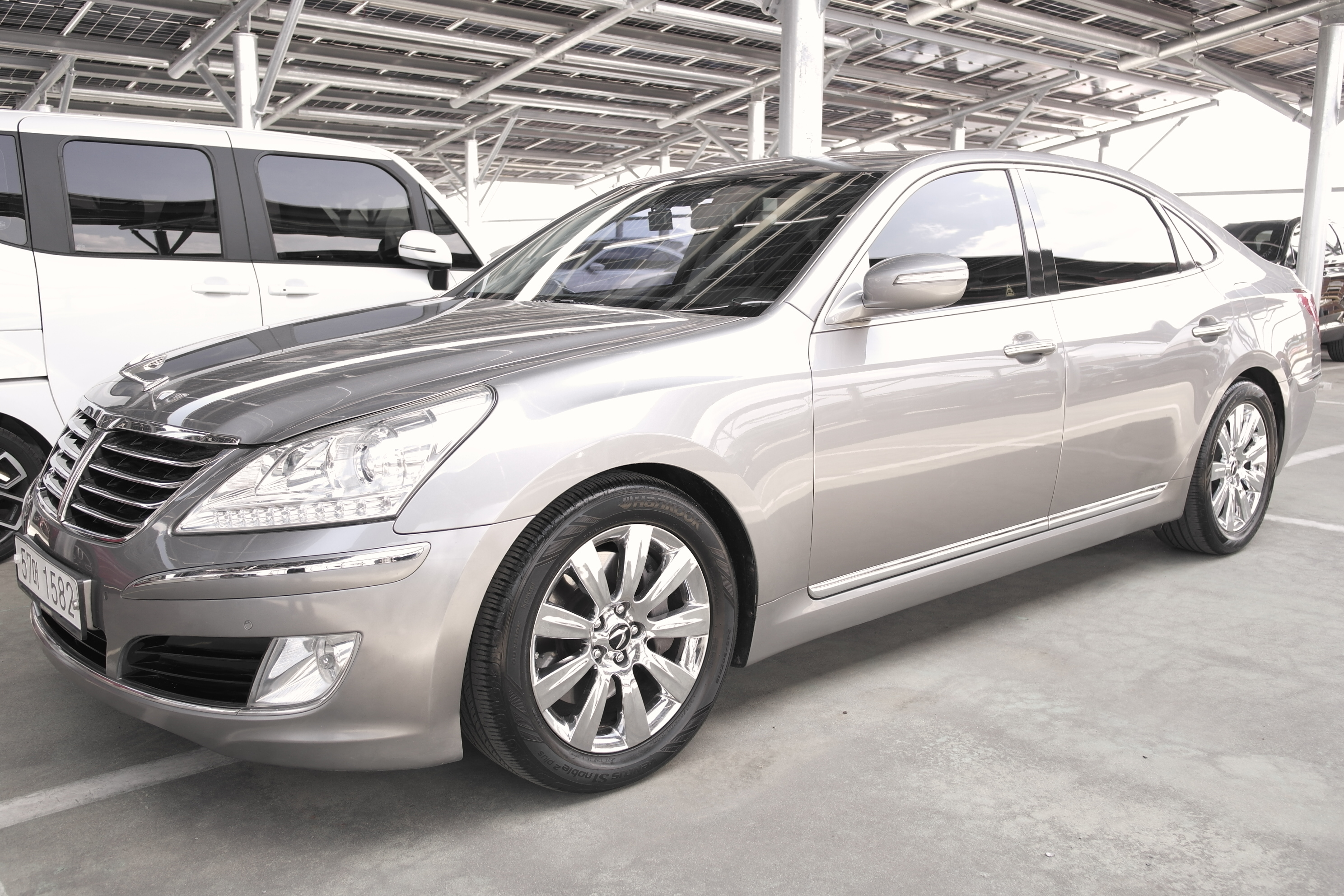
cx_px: 672
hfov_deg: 61.9
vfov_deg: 43.6
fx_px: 1120
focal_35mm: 30
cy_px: 448
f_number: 5.6
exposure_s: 1/100
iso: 100
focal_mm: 20
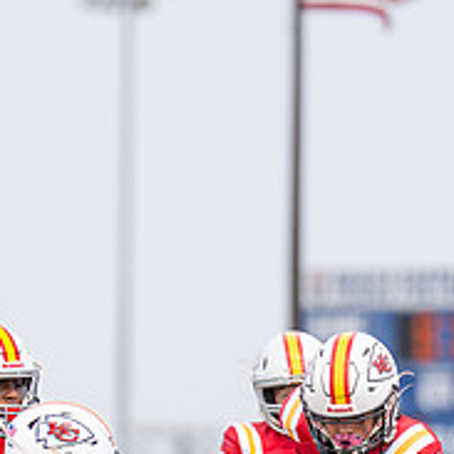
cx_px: 313
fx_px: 12256
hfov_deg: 2.1
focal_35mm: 826
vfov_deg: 2.1
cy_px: 560
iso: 160
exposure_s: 1/2500
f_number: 2.8
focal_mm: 200
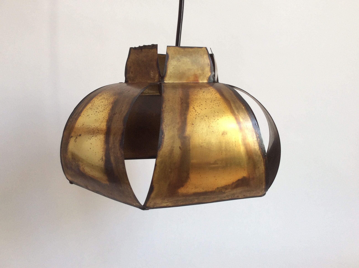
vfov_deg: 44.1
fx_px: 331
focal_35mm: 32
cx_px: 180
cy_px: 134
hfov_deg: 56.9
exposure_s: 1/50
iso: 40
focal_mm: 3.3
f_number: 2.4
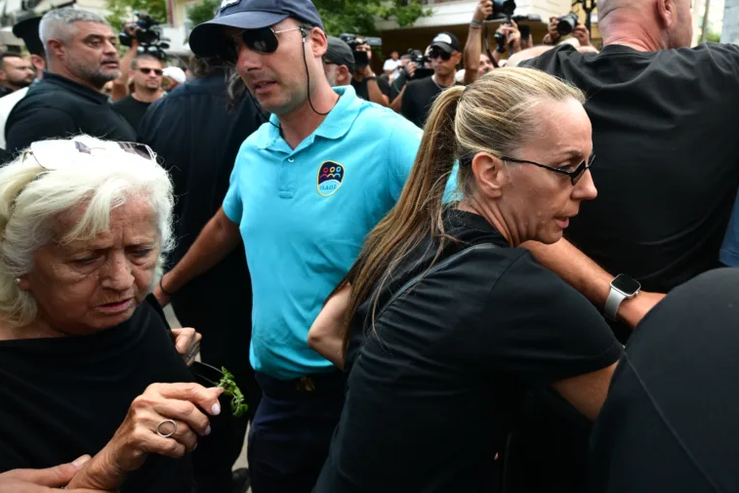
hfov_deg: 73.7
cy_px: 184
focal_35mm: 23
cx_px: 495
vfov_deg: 54.5
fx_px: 472
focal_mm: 17
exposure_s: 1/640
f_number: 4.5
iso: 800
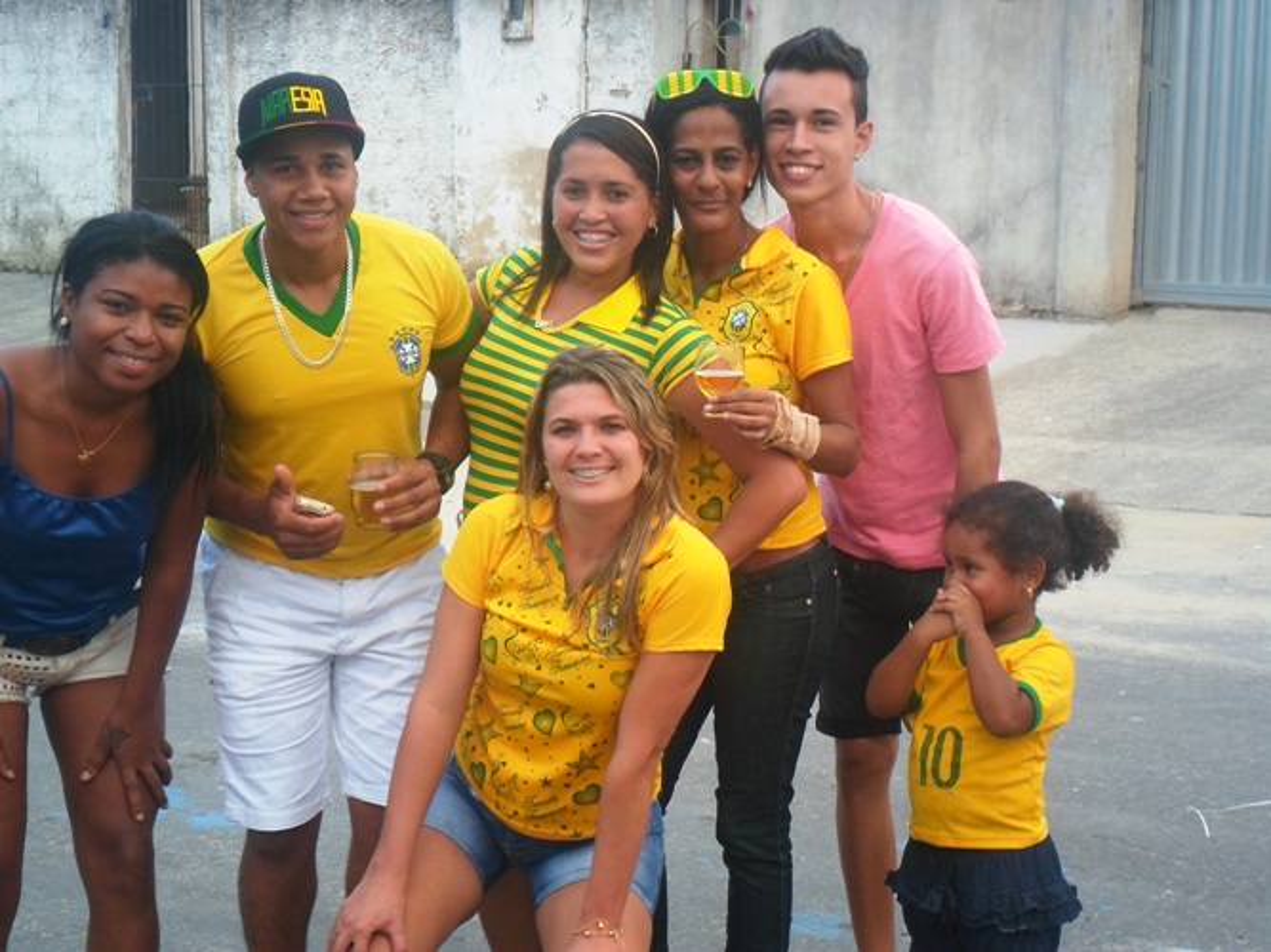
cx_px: 636
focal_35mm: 81
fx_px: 2974
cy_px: 476
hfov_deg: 24.1
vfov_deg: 18.2
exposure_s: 1/45
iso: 100
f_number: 4.7
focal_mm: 14.6
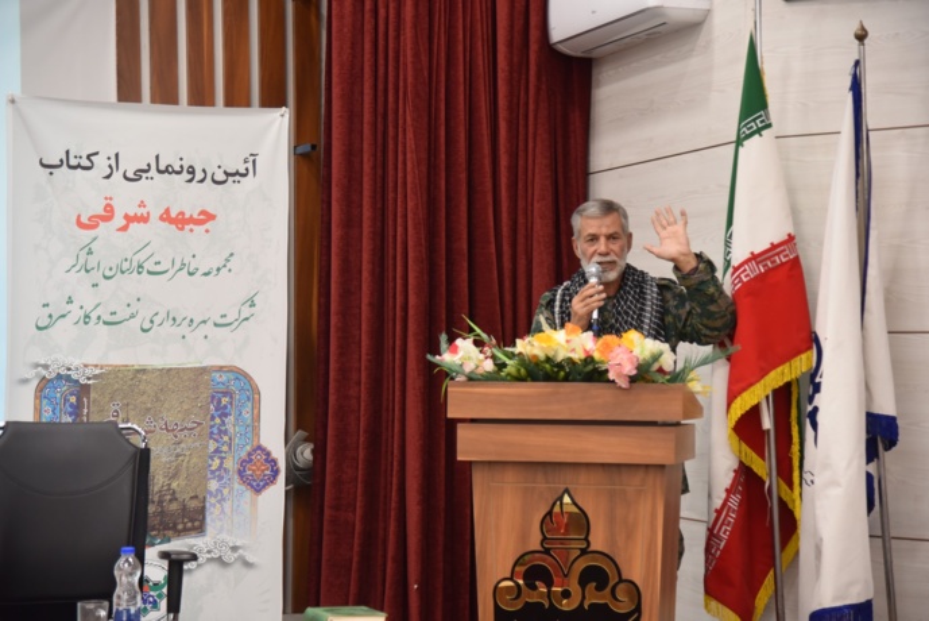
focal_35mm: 86
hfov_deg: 23.6
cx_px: 464
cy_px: 310
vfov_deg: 15.9
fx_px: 2220
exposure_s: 1/125
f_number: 4
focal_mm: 86
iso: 1800
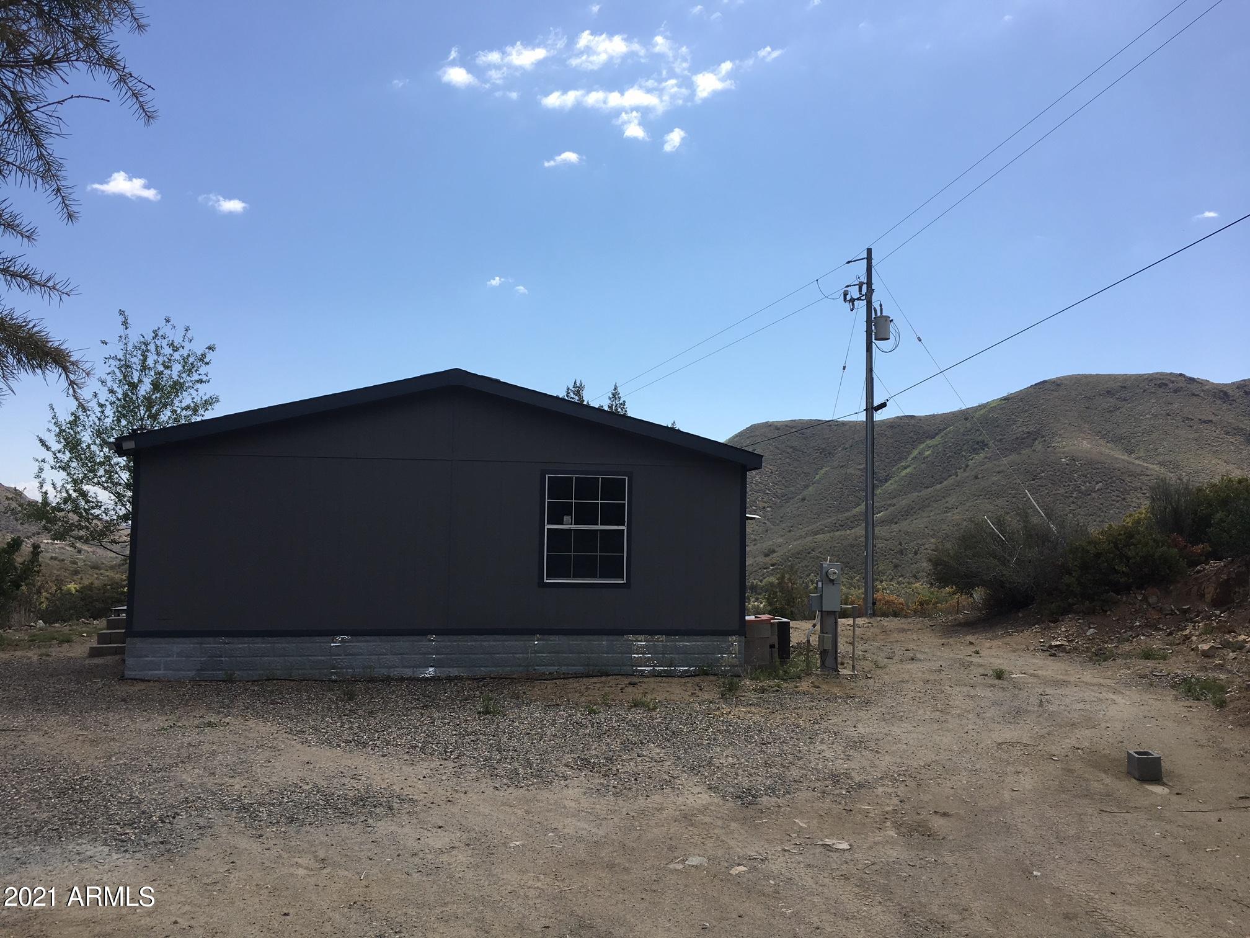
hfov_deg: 61.7
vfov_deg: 48.2
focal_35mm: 29
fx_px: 1047
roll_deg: -0.6
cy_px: 469
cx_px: 625
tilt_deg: +1.8
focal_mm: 4.15
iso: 25
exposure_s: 1/1637
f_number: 2.2
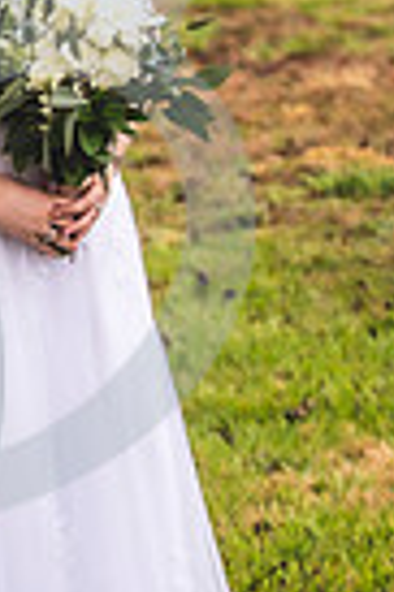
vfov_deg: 8.9
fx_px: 3785
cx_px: -203
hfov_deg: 5.9
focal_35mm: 230
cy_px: 48
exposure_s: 1/320
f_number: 2.8
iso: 320
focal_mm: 70
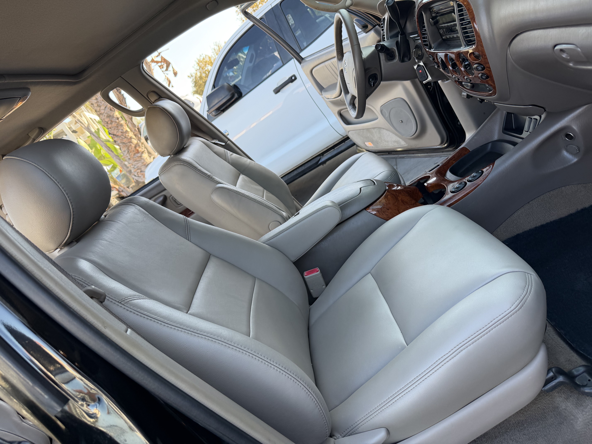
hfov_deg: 71.6
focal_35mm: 24
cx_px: 296
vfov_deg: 56.8
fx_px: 410
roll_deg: +33.3
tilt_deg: -16.5
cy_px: 222
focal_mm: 6.76
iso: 80
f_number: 1.78
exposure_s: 1/215
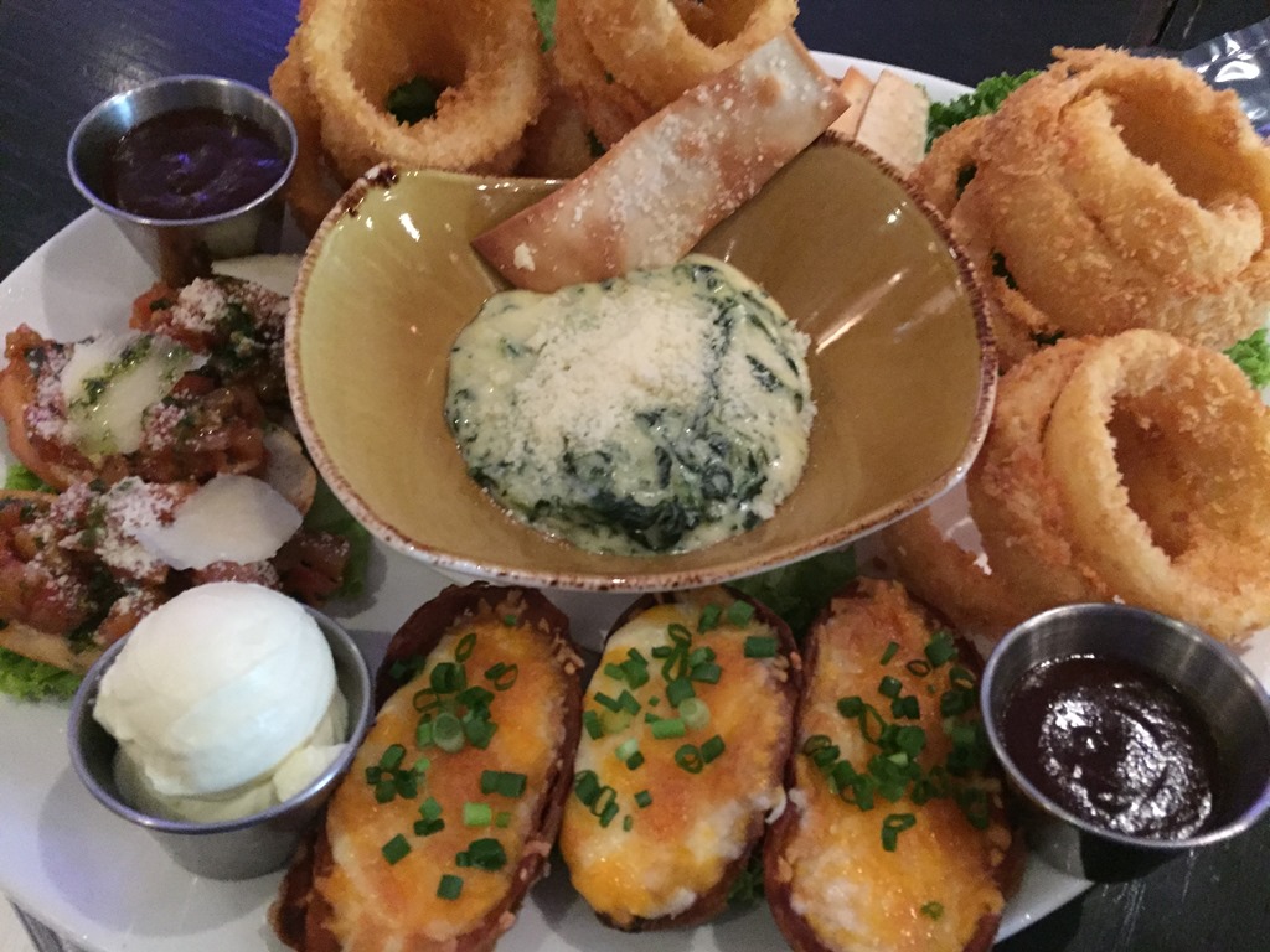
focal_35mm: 29
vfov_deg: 48.2
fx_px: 1064
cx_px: 635
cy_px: 476
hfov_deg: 61.7
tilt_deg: -58.2
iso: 400
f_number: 2.2
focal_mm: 4.15
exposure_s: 1/15
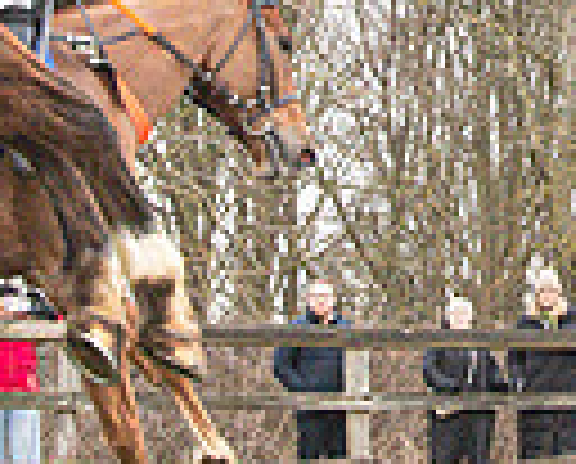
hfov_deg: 12.9
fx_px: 2478
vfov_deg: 10.4
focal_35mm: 145
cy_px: -159
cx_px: 683
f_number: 6.3
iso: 2000
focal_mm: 20
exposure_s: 1/1600
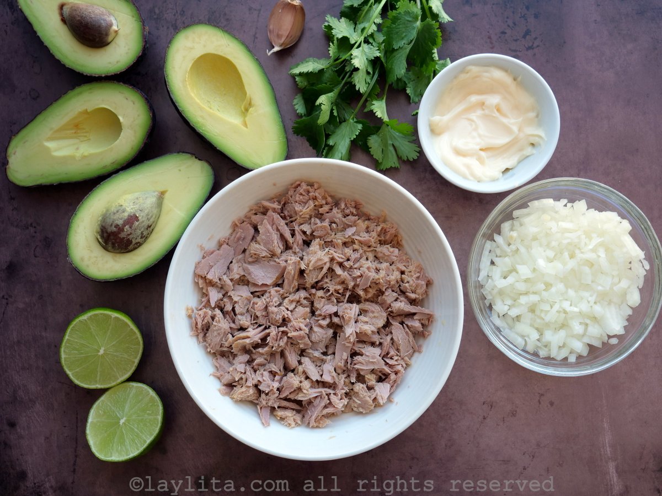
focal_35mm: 48
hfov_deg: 39.7
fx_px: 918
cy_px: 248
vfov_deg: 30.3
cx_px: 331
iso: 200
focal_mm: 24
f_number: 3.5
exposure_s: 1/125
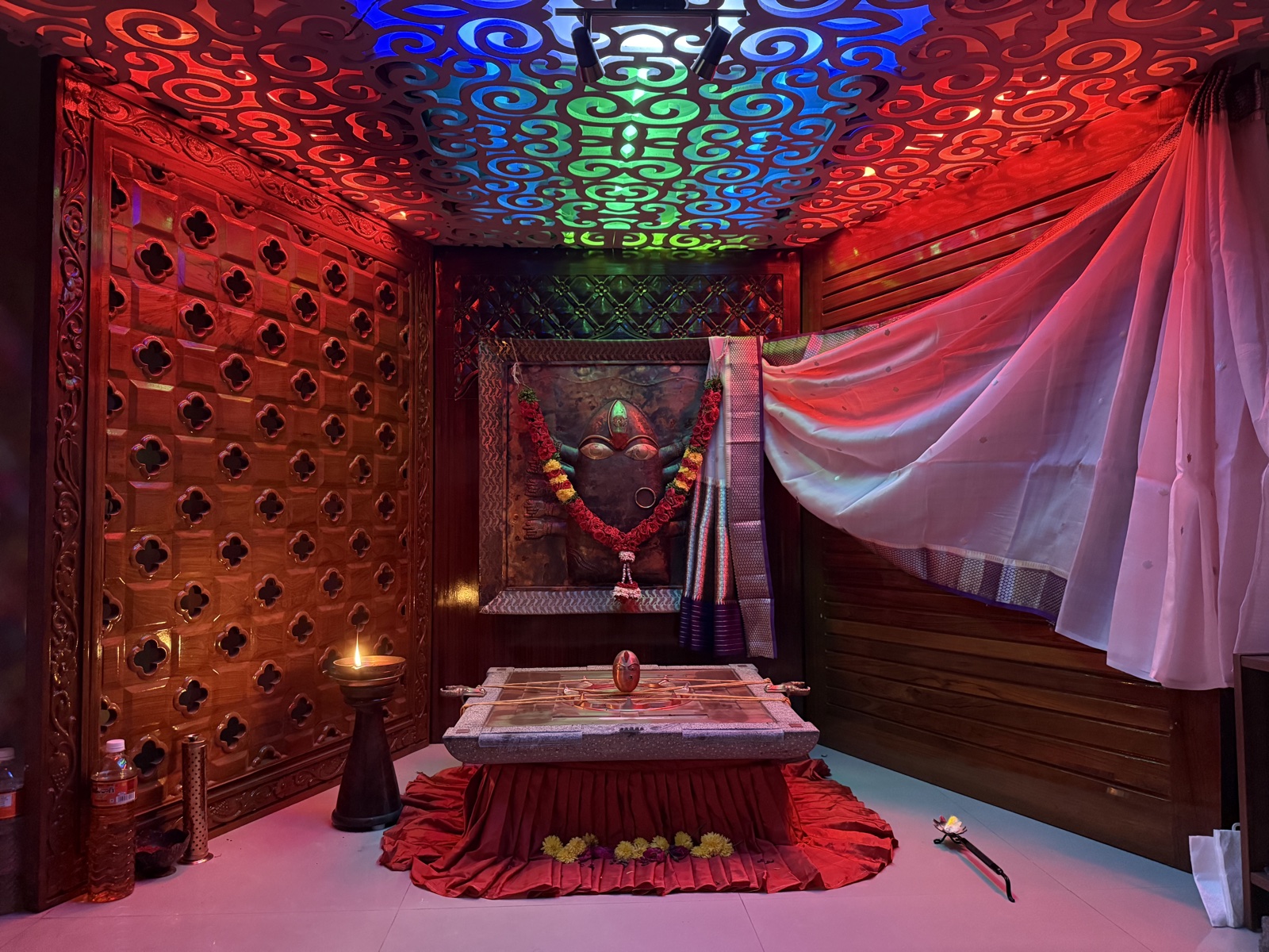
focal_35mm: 24
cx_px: 634
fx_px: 880
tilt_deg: +2.6
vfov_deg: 56.8
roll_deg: +0.0
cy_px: 476
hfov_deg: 71.6
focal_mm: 6.76
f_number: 1.78
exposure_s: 1/33
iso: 1000
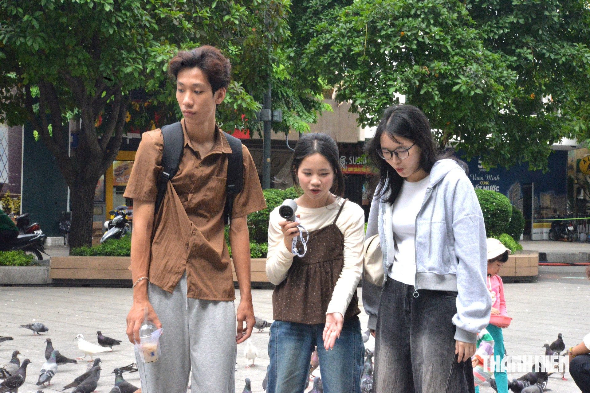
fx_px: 1278
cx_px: 295
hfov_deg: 26.0
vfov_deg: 17.5
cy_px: 196
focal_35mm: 78
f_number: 29
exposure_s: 1/320
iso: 5000
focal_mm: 78
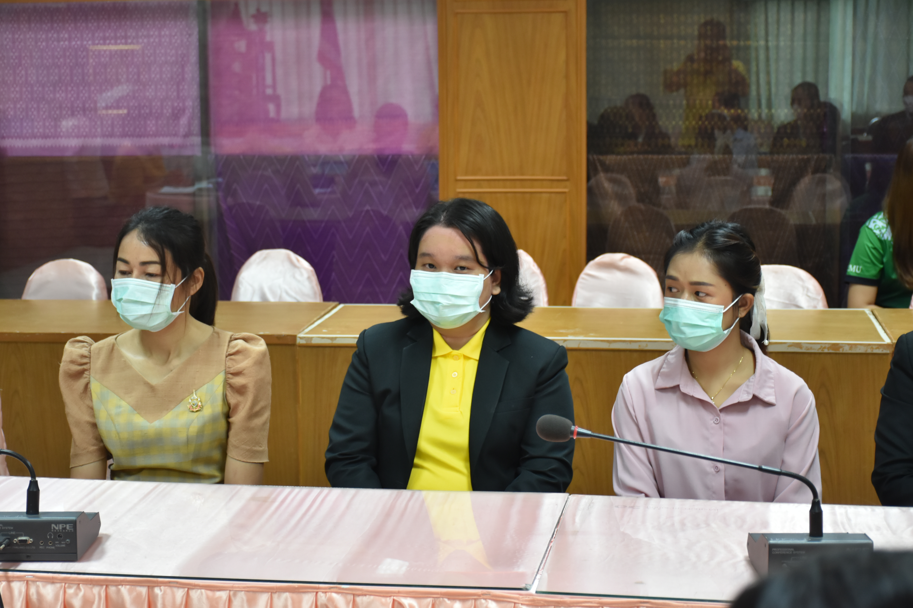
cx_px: 456
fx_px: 1826
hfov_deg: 28.1
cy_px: 304
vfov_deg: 18.9
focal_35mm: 72
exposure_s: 1/40
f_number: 4.5
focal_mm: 48
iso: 800
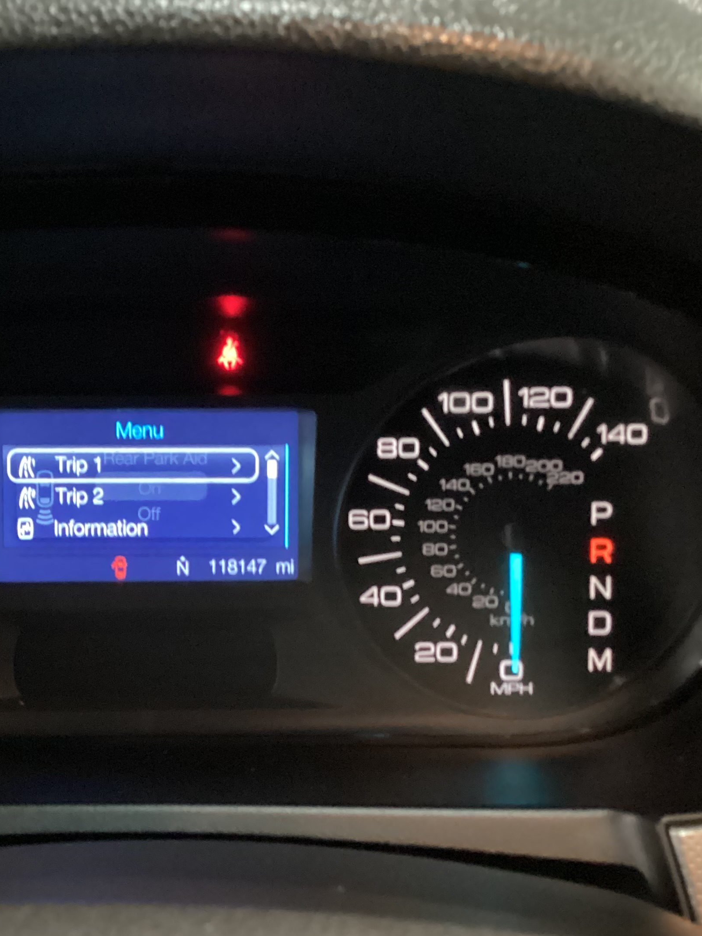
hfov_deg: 30.3
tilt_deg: -28.8
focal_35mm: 47
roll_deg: -1.5
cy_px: 503
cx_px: 162
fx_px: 1271
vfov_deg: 40.4
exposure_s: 1/15
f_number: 2.4
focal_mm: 3.3
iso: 800
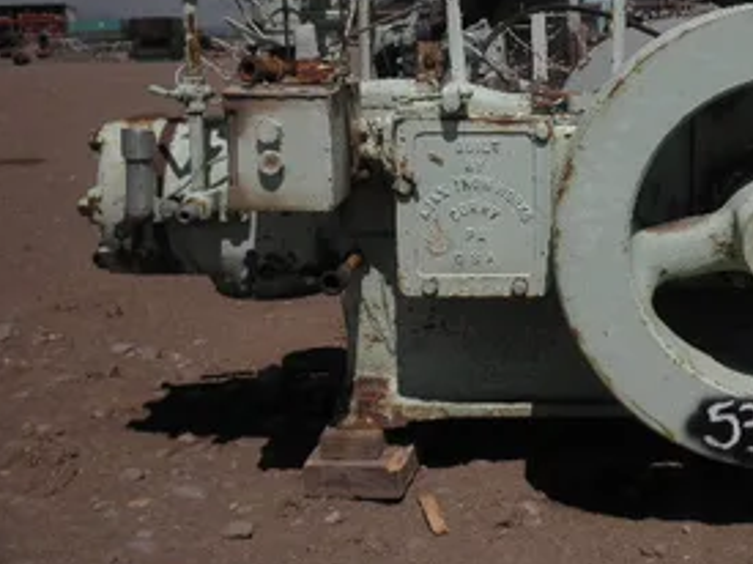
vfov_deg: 28.3
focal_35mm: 51
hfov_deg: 36.9
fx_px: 1109
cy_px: 178
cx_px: 537
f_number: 9.1
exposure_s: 1/400
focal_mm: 6.1
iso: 64
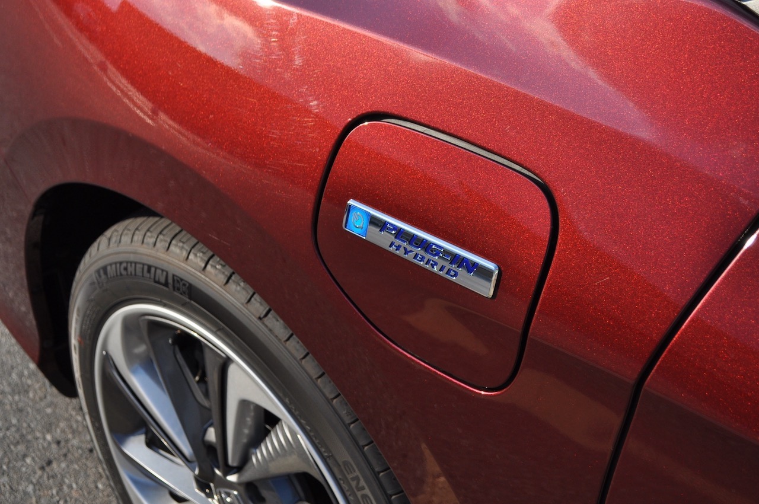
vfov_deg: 25.0
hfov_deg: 36.9
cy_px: 252
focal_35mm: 54
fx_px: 1137
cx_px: 380
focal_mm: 36
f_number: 5.6
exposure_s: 1/1000
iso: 320
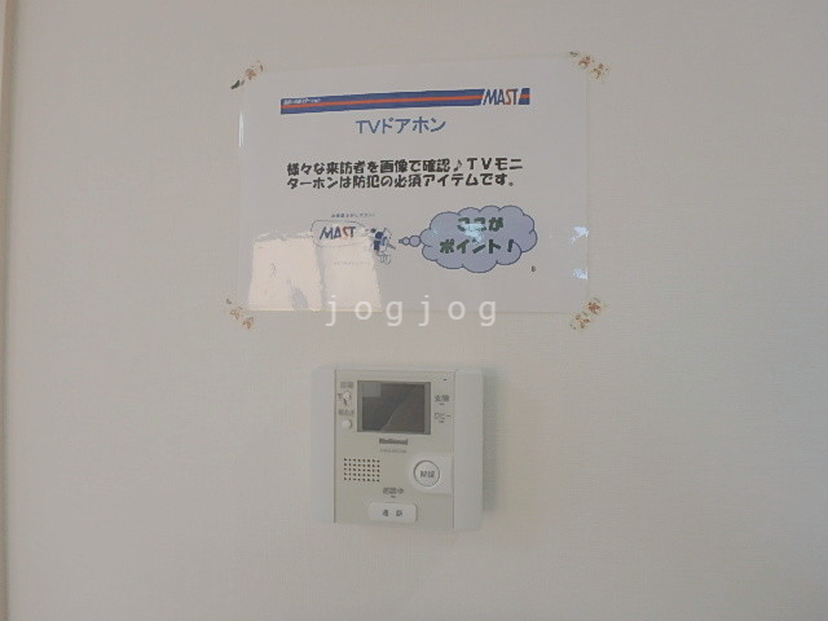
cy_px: 310
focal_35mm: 21
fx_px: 502
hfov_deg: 79.0
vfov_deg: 63.4
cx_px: 414
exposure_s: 1/60
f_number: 3.5
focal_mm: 3.7
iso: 200
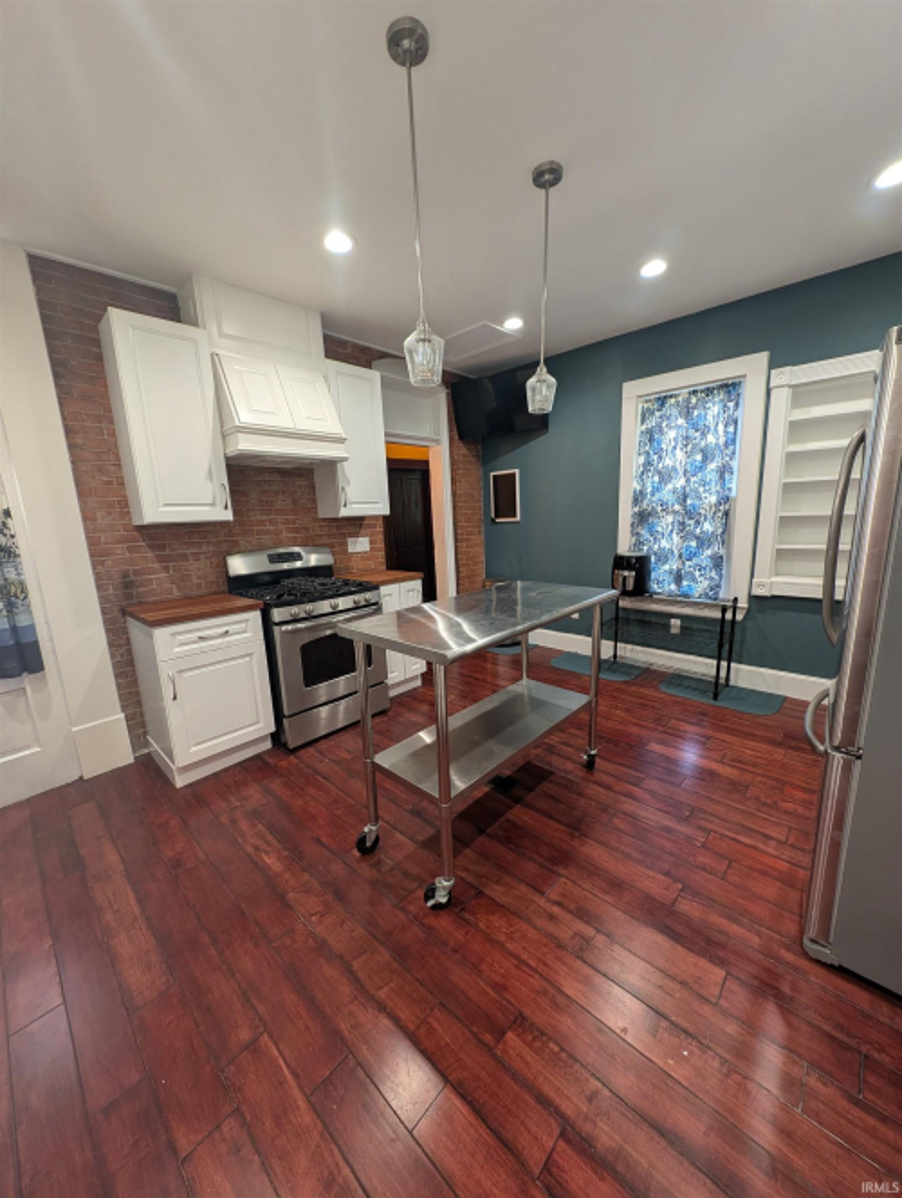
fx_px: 416
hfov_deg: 94.6
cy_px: 599
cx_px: 451
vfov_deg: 110.5
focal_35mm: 12
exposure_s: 1/60
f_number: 1.95
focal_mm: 2.23
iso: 173
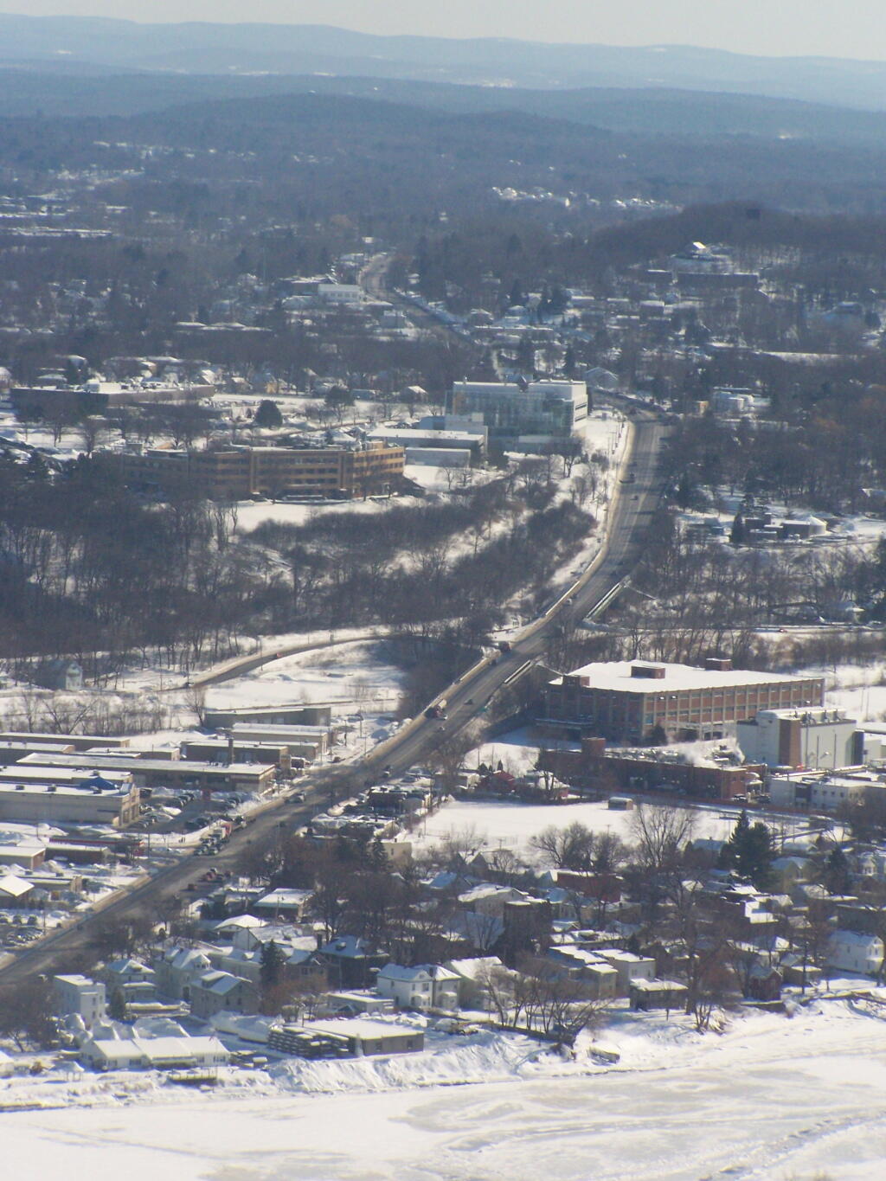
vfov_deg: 9.1
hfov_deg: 6.8
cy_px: 590
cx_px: 443
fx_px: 7438
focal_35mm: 218
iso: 200
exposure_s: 1/640
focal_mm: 36.2
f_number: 6.3
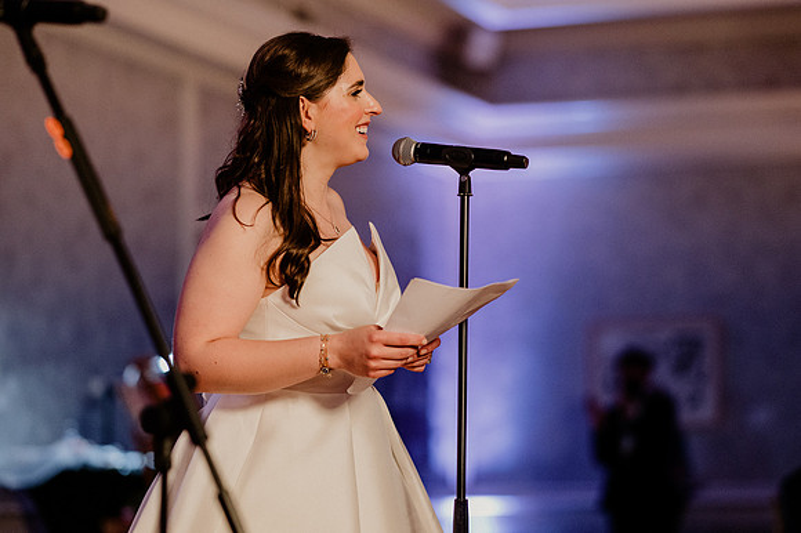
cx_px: 400
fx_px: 2407
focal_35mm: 108
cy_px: 266
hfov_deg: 18.9
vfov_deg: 12.6
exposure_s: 1/640
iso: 4000
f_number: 2.2
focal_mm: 105
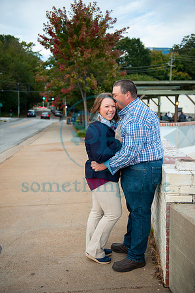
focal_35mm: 38
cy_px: 146
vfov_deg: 50.7
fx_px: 309
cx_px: 98
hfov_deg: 35.0
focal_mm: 38
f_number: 2.8
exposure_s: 1/400
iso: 200
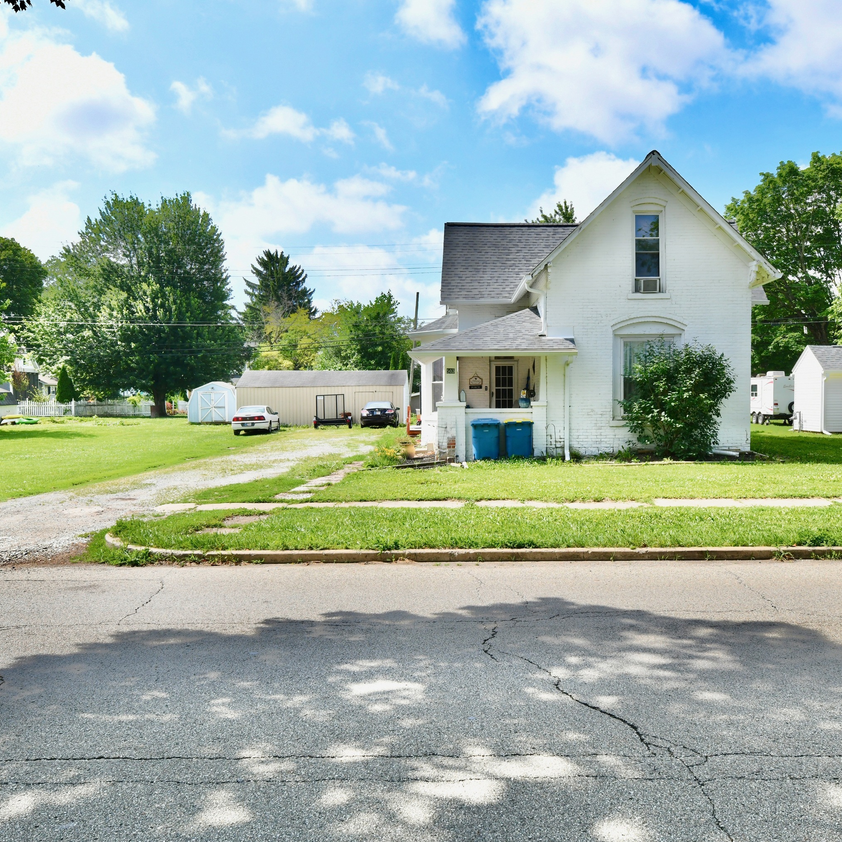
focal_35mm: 31
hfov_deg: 52.5
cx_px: 446
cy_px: 420
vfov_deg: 52.5
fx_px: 853
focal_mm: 24
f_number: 11
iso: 640
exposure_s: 1/500
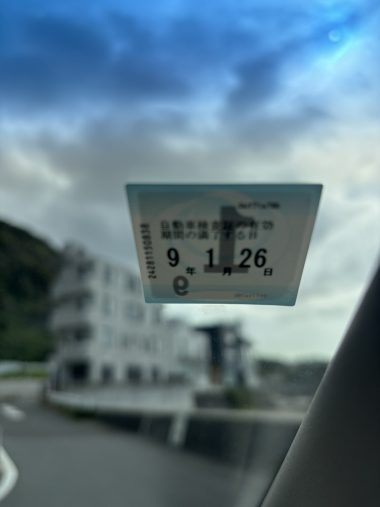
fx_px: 381
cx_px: 190
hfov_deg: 53.1
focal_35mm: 26
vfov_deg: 67.3
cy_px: 254
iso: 50
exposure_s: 1/4854
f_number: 1.6
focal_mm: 5.96
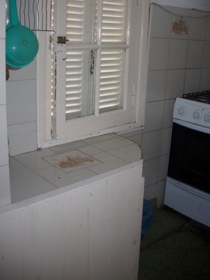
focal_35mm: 35
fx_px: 283
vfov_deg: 52.6
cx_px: 112
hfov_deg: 40.7
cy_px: 126
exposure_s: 1/30
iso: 50
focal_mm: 6.2
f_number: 2.8
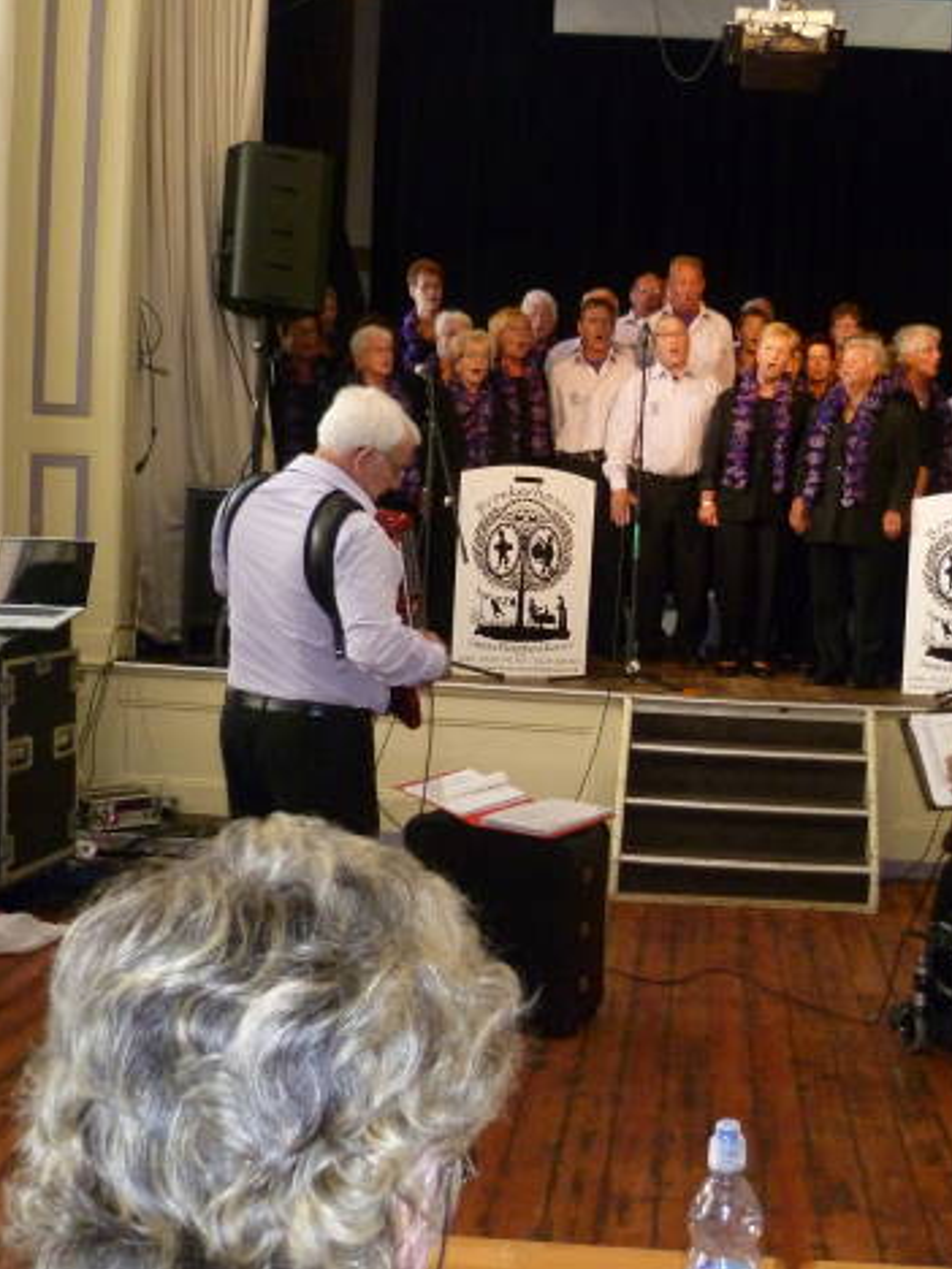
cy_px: 640
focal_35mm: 41
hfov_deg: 34.6
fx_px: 1503
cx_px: 683
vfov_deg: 45.8
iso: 400
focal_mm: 5.4
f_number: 2.9
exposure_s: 1/30
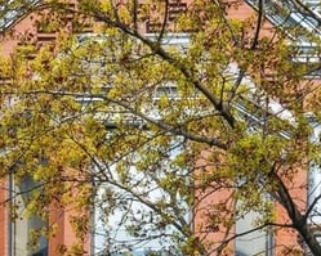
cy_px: 345
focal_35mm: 133
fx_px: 1266
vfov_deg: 11.2
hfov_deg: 14.4
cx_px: 95
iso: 200
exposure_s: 1/180
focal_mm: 29.5
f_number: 9.5
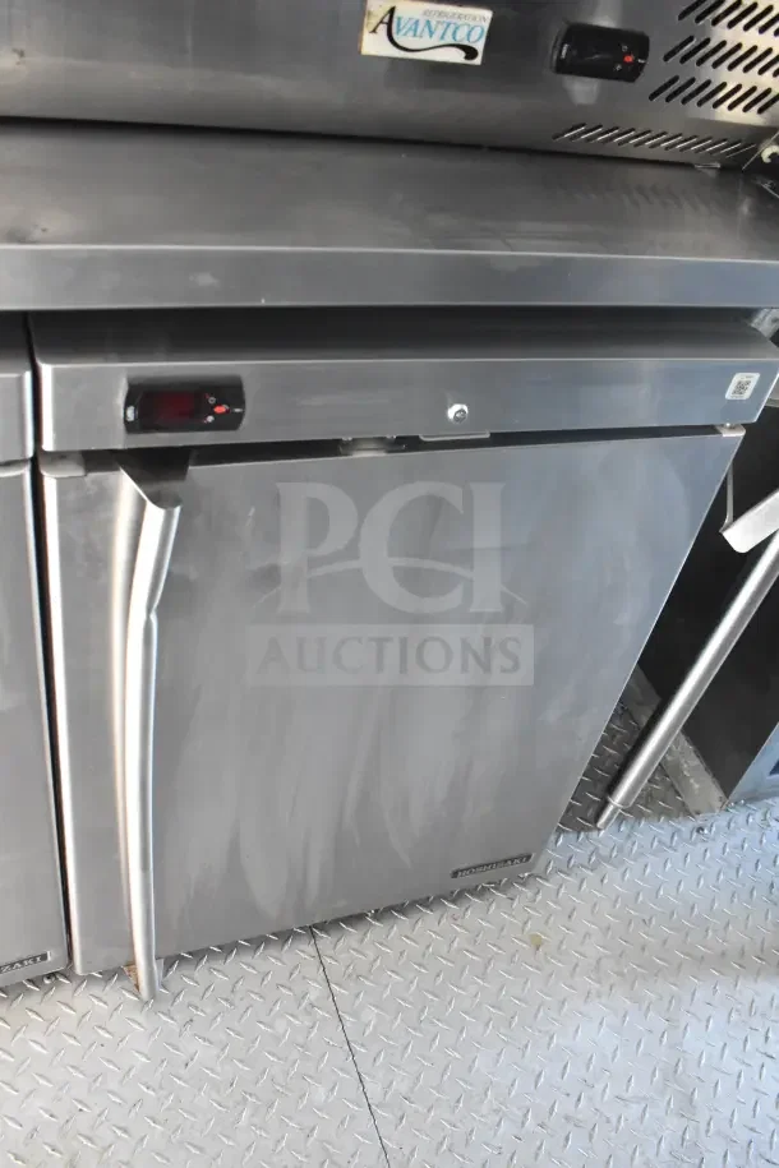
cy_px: 584
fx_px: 1022
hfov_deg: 41.7
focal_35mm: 32
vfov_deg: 59.5
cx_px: 390
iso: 6400
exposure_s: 1/100
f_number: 5
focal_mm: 21
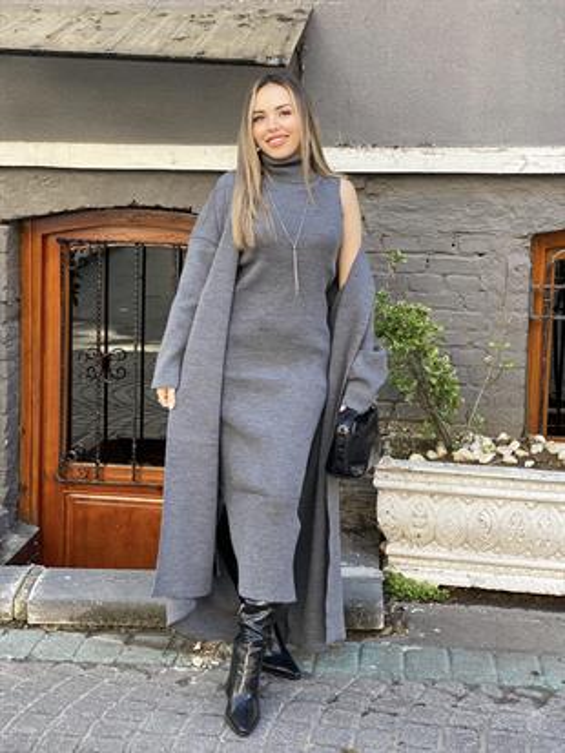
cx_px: 282
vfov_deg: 36.8
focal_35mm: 52
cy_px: 376
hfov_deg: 28.0
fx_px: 1131
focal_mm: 6
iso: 25
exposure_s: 1/122
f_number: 2
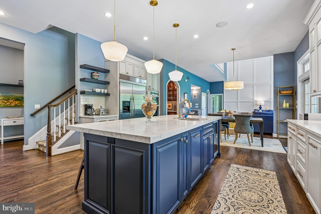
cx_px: 160
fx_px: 143
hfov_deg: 96.8
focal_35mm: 16
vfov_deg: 73.7
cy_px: 107
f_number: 8
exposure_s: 1/2.5
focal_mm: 16
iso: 100
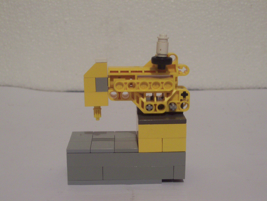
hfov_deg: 34.3
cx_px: 134
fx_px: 432
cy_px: 100
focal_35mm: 56
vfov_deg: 26.1
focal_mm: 9.4
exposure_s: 1/8
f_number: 3.4
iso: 160
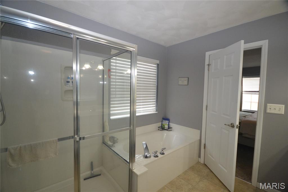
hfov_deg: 100.4
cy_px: 96
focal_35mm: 15
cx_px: 144
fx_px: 120
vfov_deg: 77.3
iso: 1400
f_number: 4
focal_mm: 10
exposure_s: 1/60
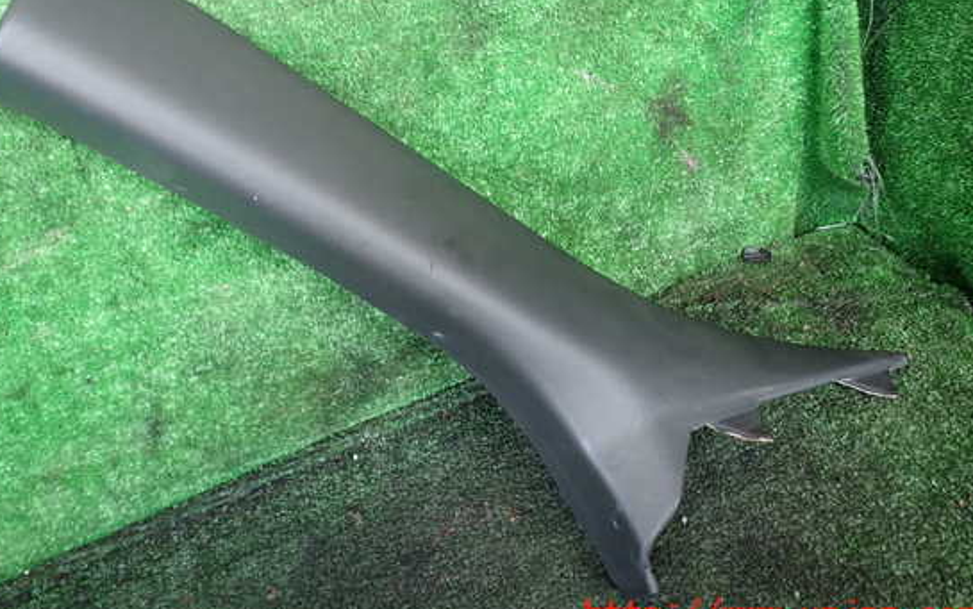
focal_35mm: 35
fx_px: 928
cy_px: 238
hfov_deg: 55.3
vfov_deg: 36.1
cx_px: 452
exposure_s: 1/40
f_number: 2.3
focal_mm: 5.4
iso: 200
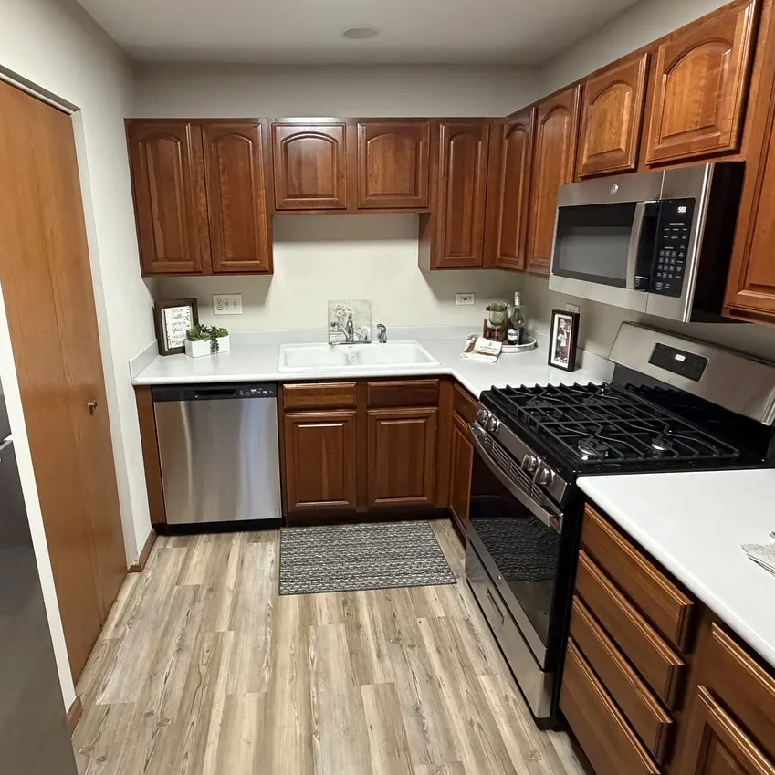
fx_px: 532
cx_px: 334
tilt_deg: -14.4
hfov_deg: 71.8
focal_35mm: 21
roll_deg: +0.6
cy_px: 361
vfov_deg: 72.1
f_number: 2.2
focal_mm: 2.22
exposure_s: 1/60
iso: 800
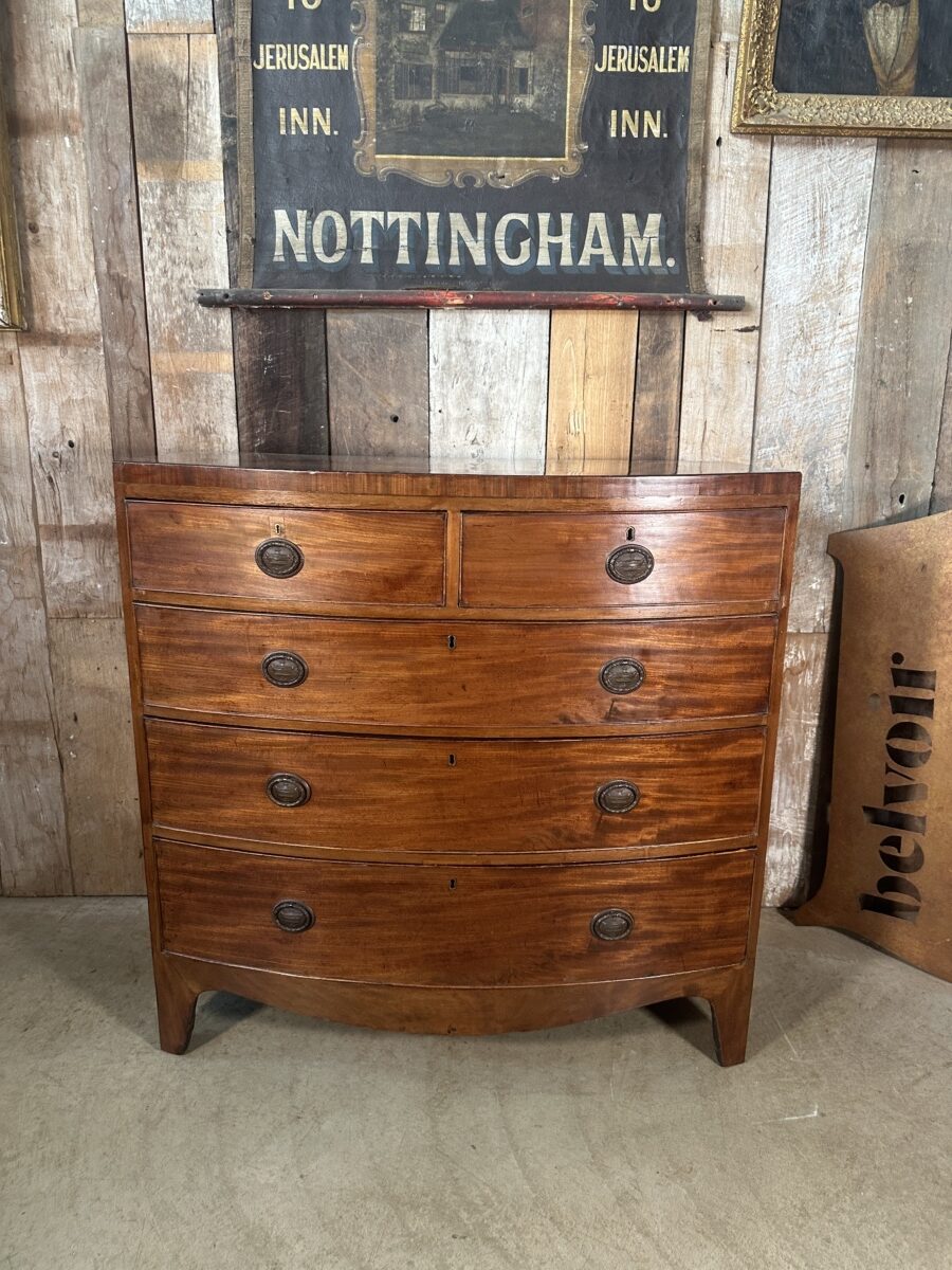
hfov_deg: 56.8
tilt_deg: -15.5
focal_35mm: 24
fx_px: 880
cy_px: 635
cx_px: 476
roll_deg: -1.8
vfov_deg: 71.6
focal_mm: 6.86
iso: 250
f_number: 1.78
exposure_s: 1/68
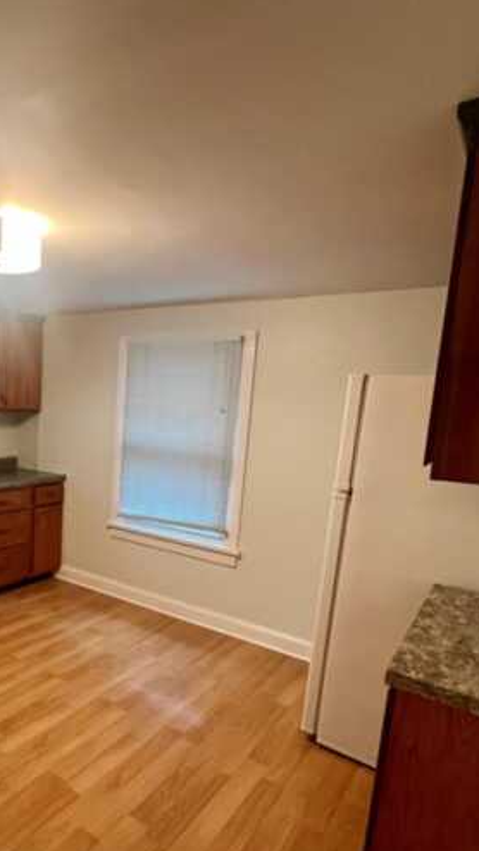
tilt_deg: -8.7
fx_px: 497
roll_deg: -2.4
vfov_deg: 80.7
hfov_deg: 48.9
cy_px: 488
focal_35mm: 22
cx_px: 103
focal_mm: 1.57
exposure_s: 1/60
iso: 320
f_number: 1.8
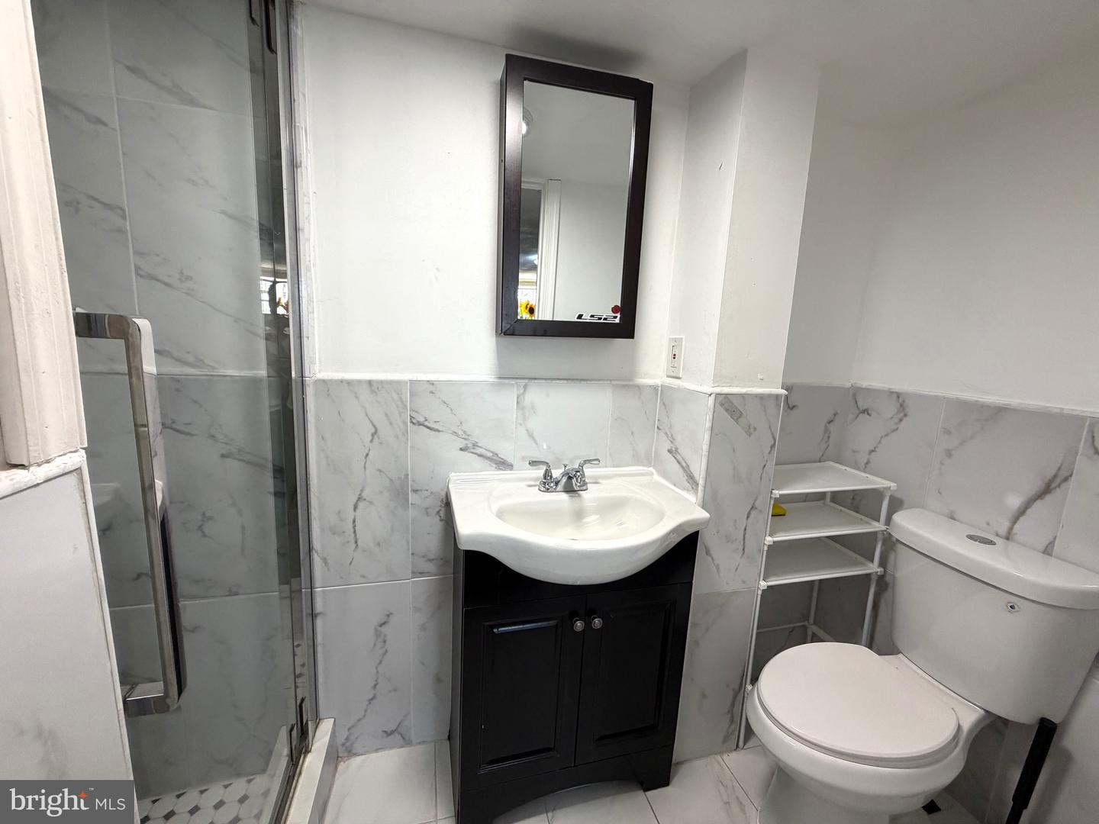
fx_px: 444
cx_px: 550
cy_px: 412
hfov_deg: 102.1
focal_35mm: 14
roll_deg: -2.0
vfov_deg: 85.7
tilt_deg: -12.0
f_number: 2.2
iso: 250
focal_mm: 2.22
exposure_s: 1/120
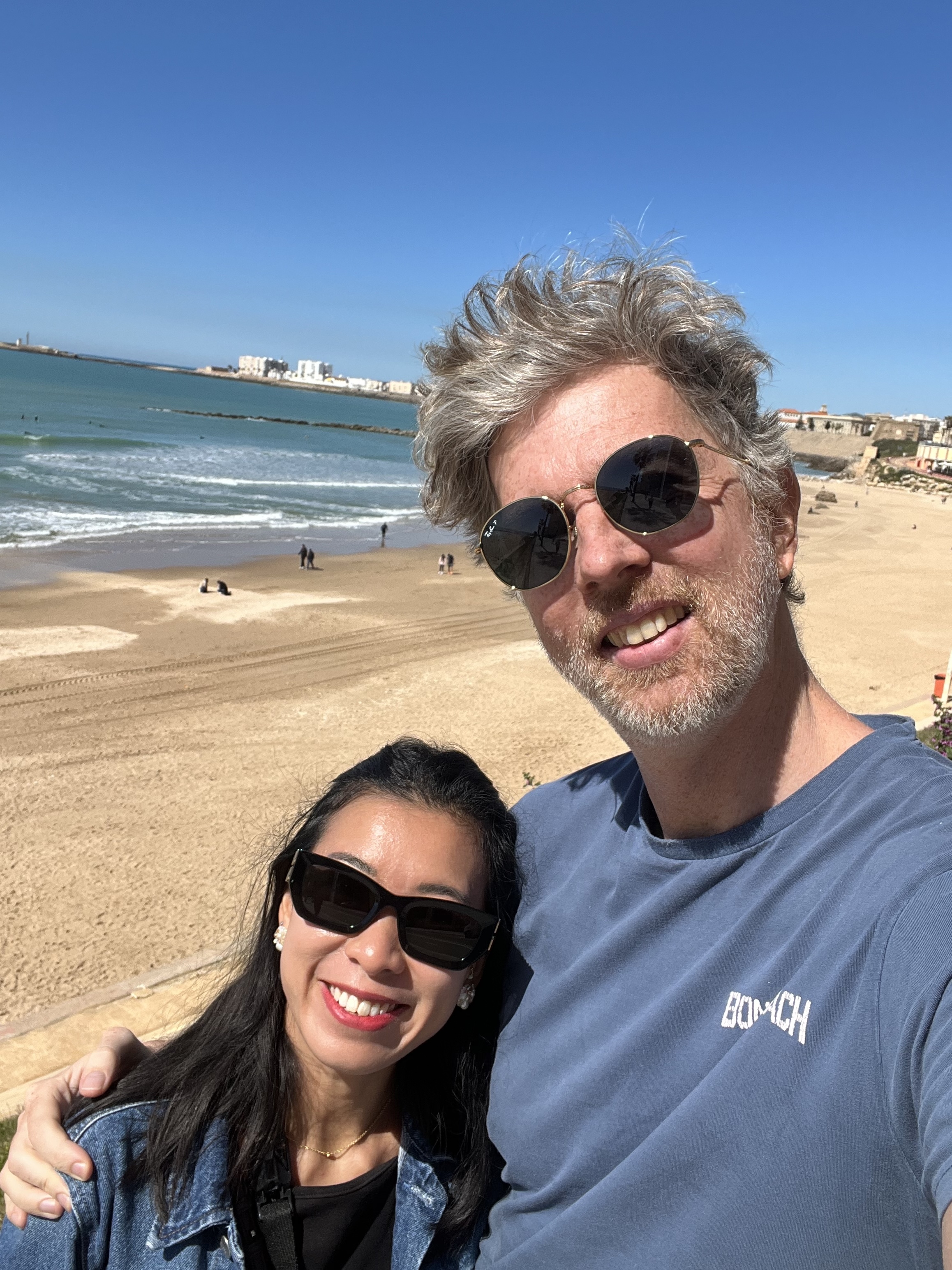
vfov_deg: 60.0
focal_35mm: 30
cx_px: 476
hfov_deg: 46.8
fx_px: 1100
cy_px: 635
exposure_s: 1/1284
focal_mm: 2.71
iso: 32
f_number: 2.2
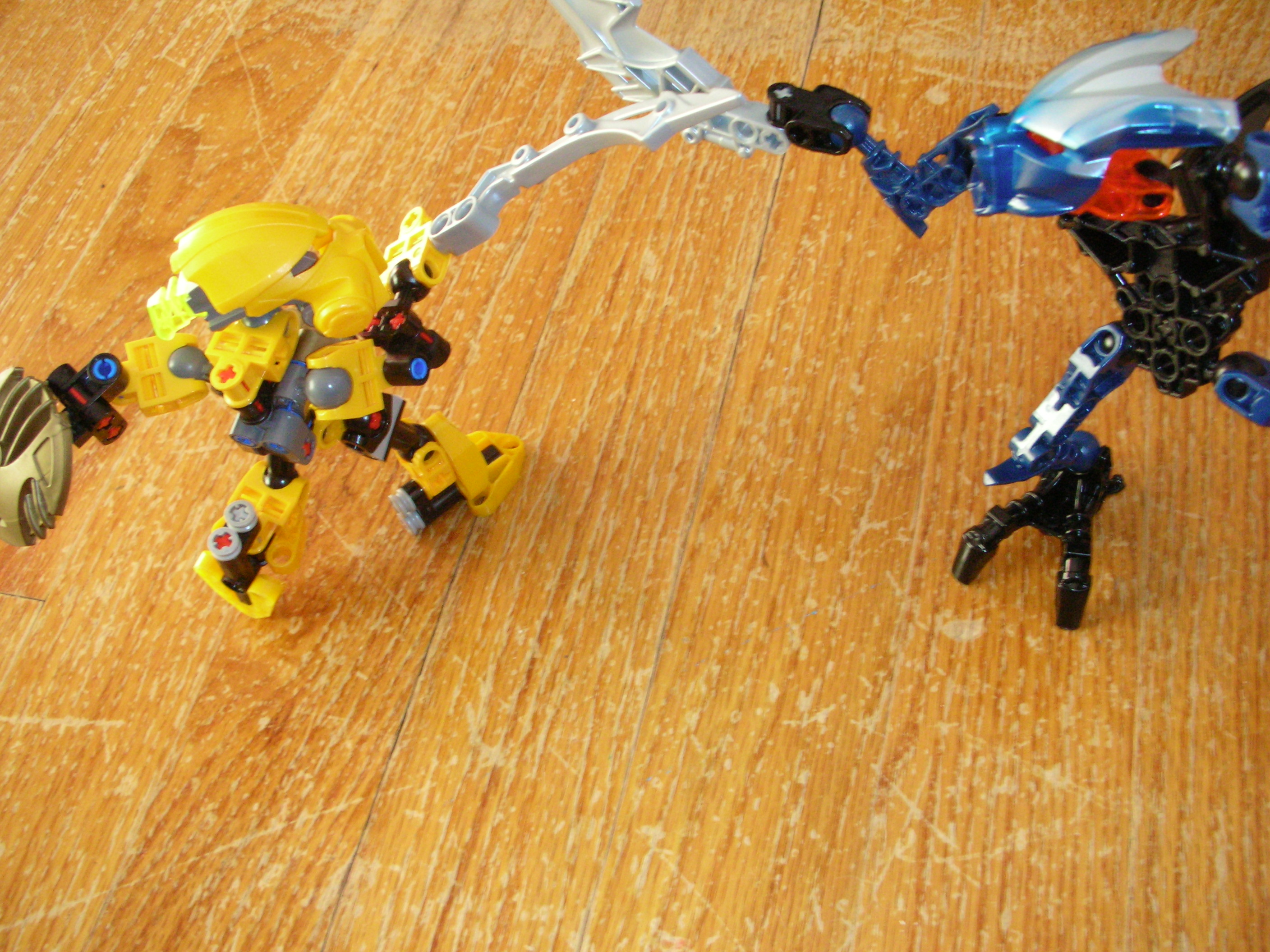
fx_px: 1284
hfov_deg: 52.6
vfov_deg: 40.7
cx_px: 635
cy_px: 476
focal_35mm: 35
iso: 200
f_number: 3
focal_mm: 5.8
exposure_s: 1/15.7
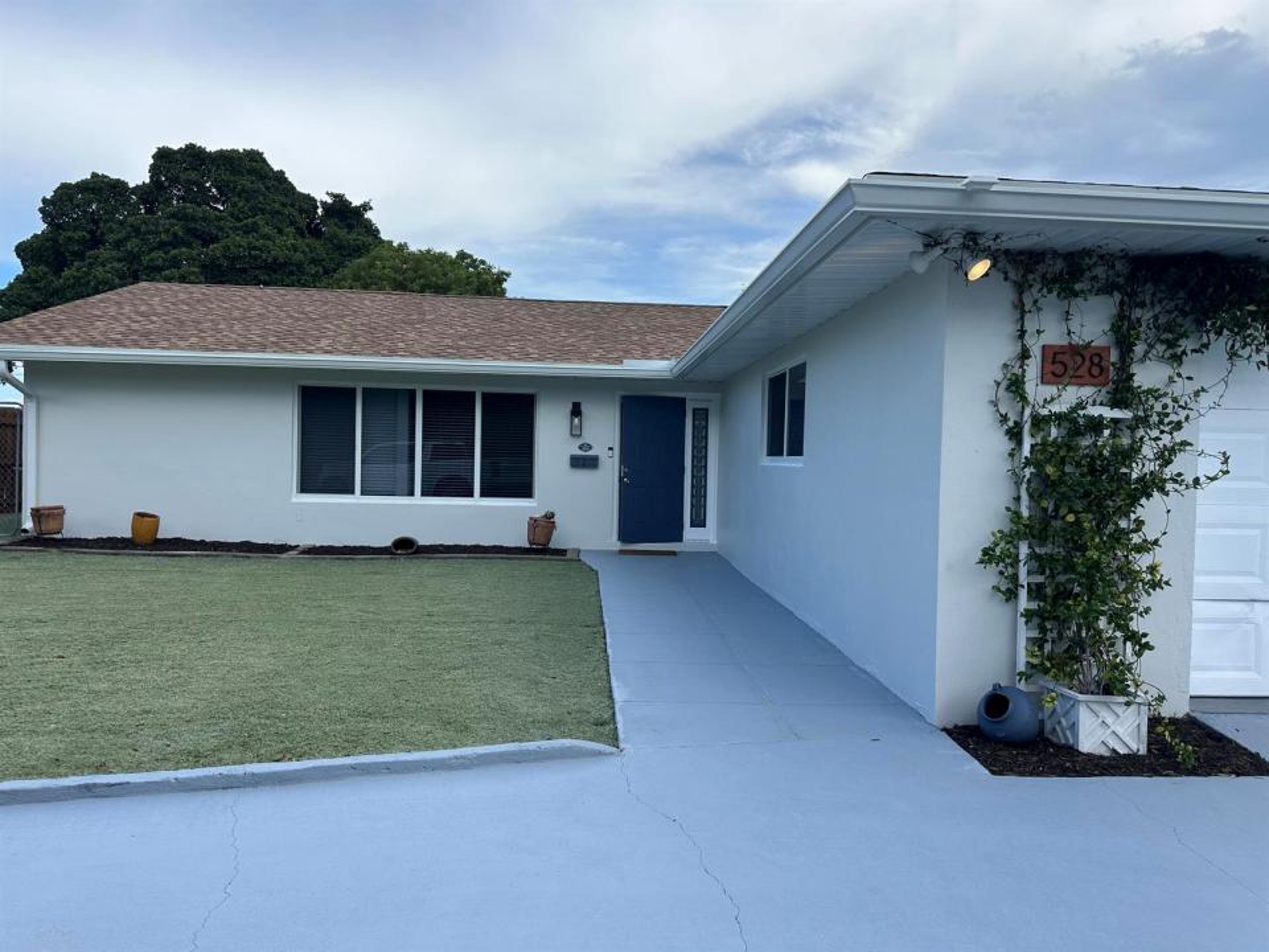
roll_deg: -1.3
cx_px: 634
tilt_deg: -1.4
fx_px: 880
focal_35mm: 24
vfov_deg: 56.8
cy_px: 476
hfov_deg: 71.6
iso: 80
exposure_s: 1/2299
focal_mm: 6.86
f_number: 1.78
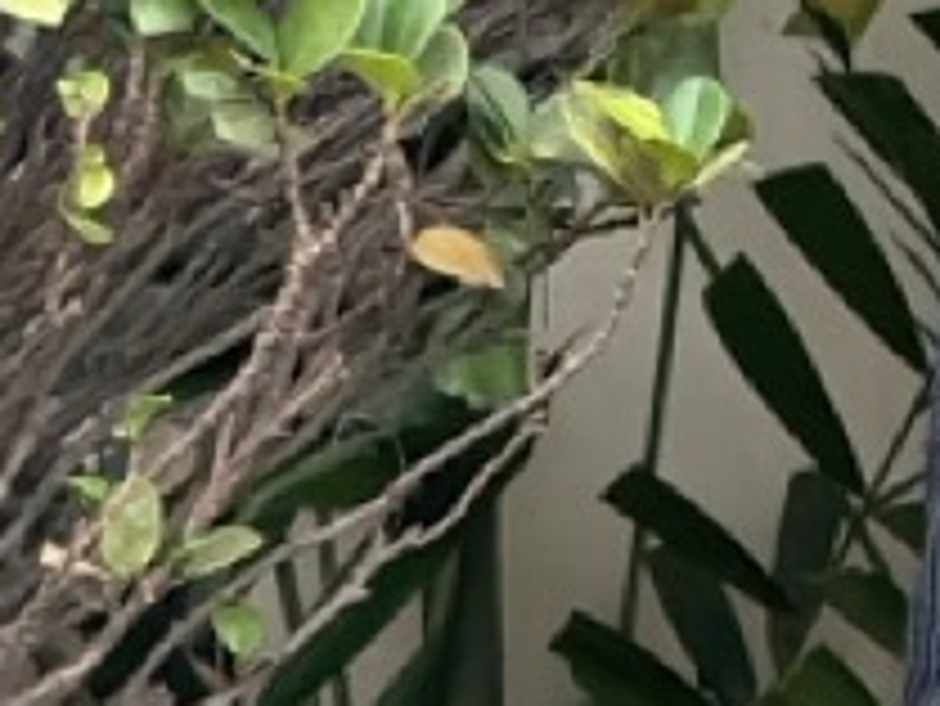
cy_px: 1093
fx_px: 16601
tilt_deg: -5.5
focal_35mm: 611
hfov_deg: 3.2
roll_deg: +0.6
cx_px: 1799
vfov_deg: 2.4
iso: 250
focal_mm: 16.89
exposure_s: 1/121
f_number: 2.8
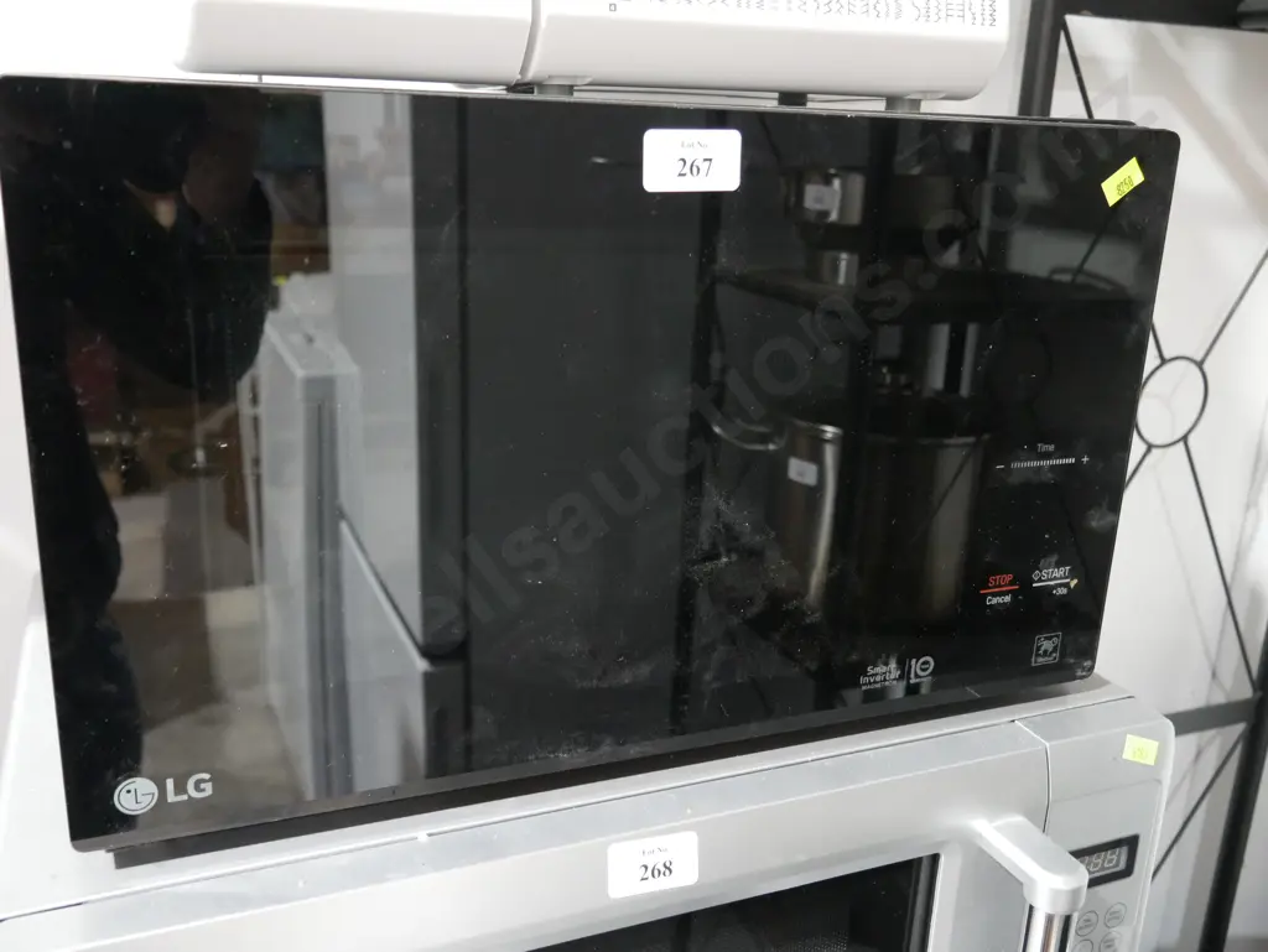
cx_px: 634
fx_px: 1173
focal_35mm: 32
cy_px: 476
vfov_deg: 44.2
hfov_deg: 56.8
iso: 3200
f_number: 3.6
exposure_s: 1/60
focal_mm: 16
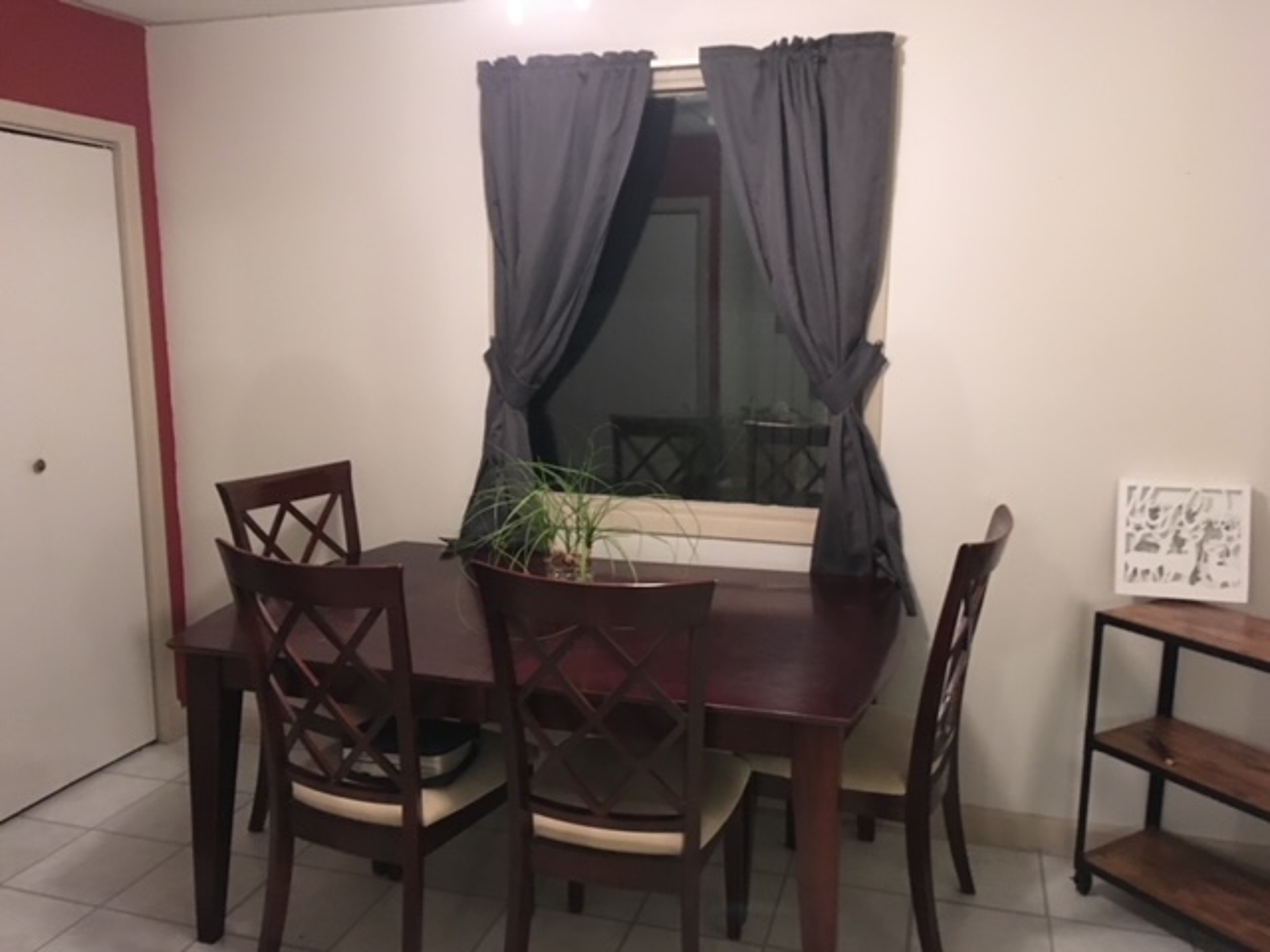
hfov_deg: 61.7
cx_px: 635
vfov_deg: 48.2
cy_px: 476
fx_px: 1064
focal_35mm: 29
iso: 400
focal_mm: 4.15
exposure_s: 1/15
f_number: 2.2
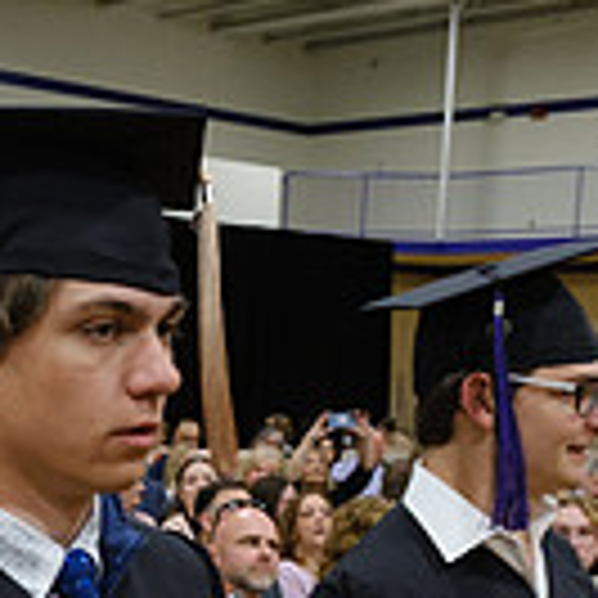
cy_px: 713
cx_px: -81
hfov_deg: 18.7
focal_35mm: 89
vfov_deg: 18.5
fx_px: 1739
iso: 1250
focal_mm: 16
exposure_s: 1/100
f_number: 3.2
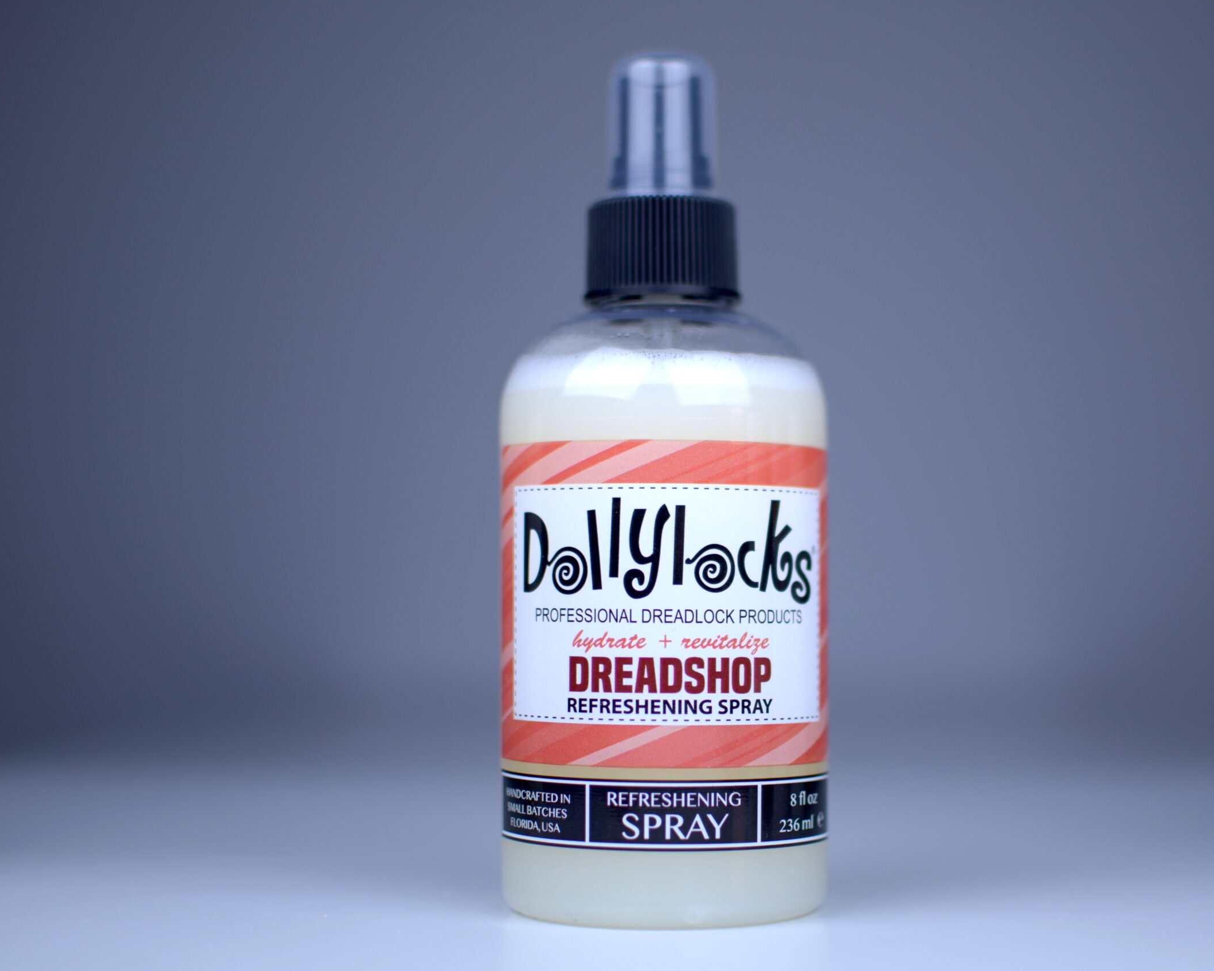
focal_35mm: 60
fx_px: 2140
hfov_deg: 31.6
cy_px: 483
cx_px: 675
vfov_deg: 25.6
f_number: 1.8
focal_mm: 35
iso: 100
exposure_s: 1/400
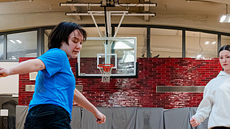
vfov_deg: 13.7
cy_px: 127
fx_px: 530
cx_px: 130
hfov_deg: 24.5
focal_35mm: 87
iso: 8000
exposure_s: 1/1000
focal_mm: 35
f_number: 4
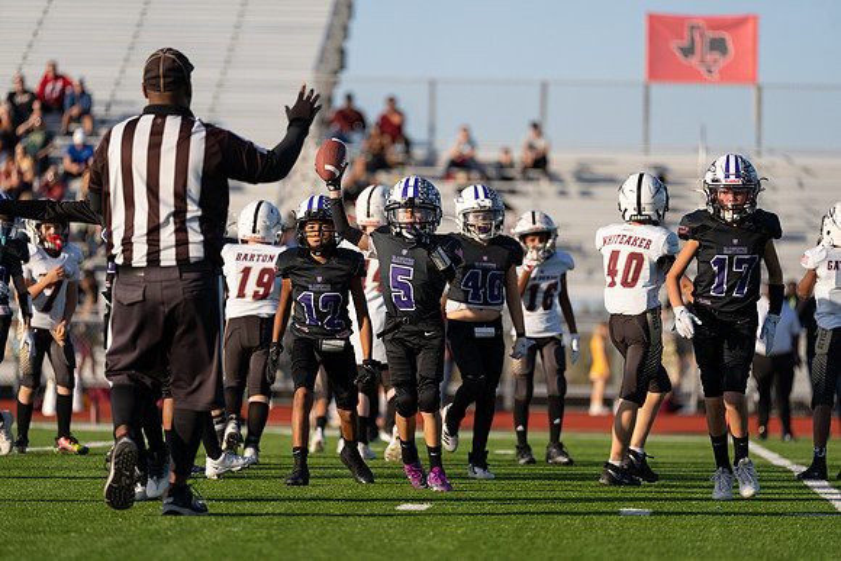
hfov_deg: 10.3
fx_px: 4673
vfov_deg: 6.9
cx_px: 420
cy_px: 280
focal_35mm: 200
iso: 100
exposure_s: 1/1600
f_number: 2.8
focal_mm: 200
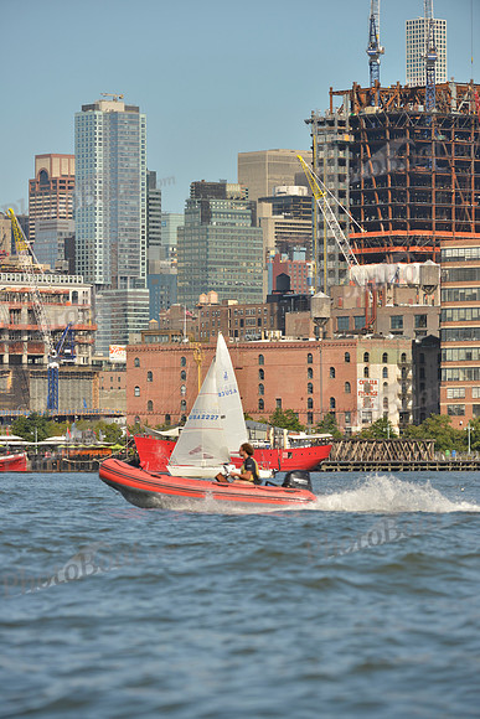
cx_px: 240
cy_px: 360
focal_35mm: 200
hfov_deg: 6.9
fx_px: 3997
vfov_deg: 10.3
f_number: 5.6
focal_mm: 200
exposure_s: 1/1250
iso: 200
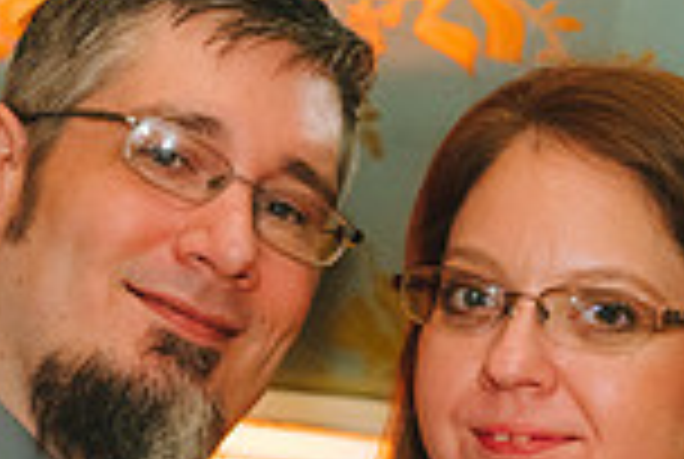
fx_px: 4245
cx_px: 502
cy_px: 551
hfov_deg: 9.2
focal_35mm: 223
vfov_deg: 6.2
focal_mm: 56
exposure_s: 1/160
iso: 1600
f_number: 4
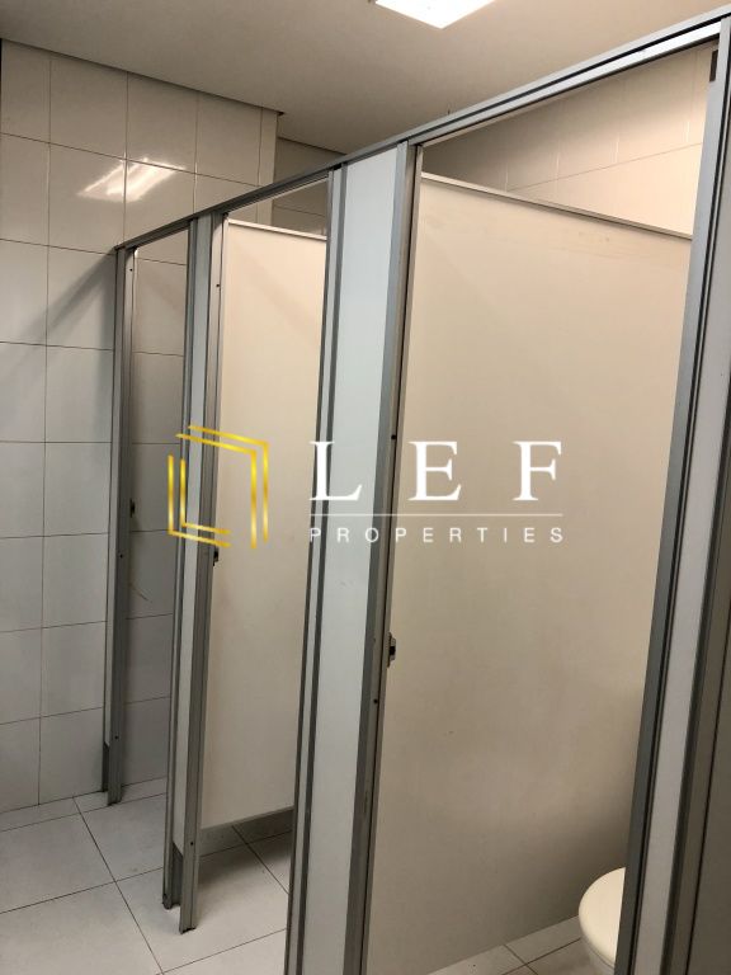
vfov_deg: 63.4
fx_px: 788
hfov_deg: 49.7
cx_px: 366
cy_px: 488
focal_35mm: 28
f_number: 1.8
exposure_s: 1/40
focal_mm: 4
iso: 25
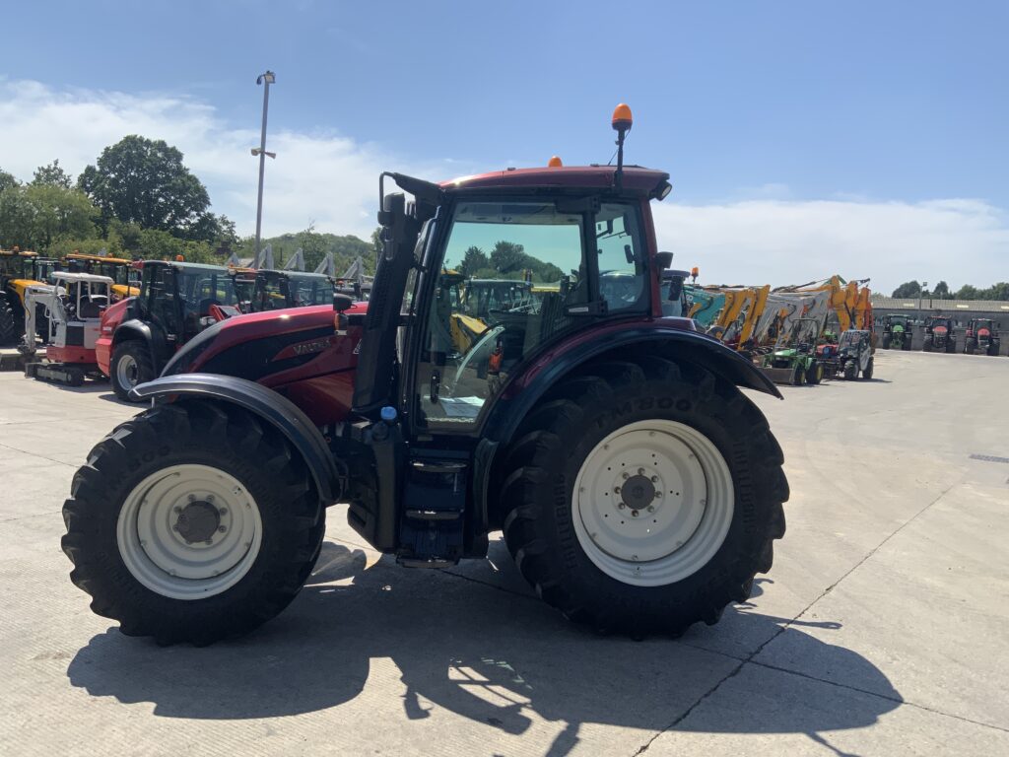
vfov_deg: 48.2
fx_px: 845
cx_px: 504
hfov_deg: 61.7
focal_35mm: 29
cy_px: 378
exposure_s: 1/2058
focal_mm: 3
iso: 16
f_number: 1.8
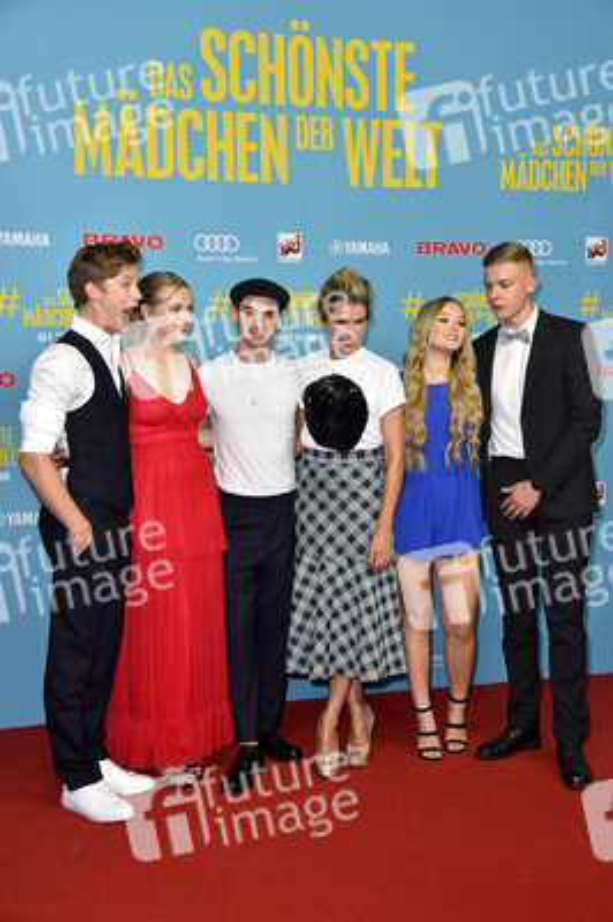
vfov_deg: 41.1
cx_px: 306
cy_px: 461
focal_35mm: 48
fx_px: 1228
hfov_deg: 28.0
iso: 640
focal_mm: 48
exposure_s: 1/160
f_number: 5.6
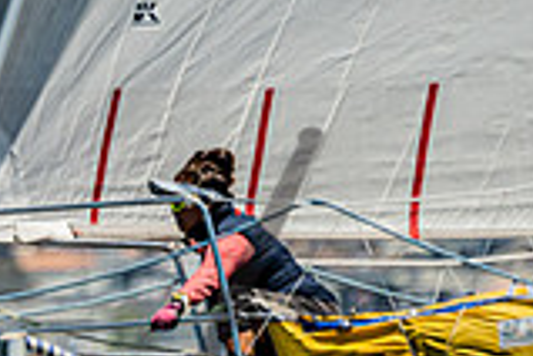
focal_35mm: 1658
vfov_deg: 0.8
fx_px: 24546
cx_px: 39
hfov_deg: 1.2
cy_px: 695
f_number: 5.6
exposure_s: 1/1250
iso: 320
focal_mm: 340
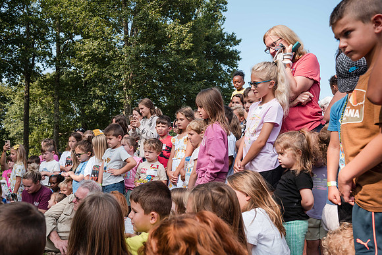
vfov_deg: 41.7
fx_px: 335
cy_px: 123
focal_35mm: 32
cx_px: 187
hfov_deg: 59.4
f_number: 5.6
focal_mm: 30
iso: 180
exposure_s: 1/250
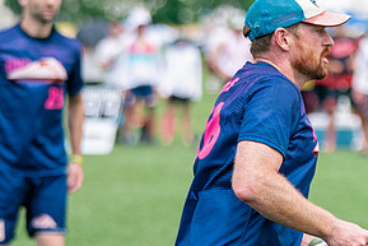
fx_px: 3753
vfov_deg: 3.7
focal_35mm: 367
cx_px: 263
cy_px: 257
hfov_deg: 5.6
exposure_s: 1/8000
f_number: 2.8
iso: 500
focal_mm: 124
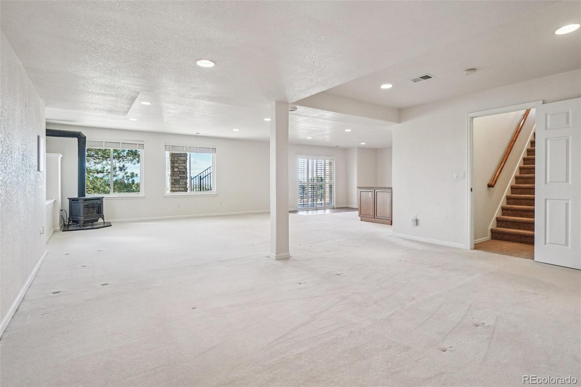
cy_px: 194
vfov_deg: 67.4
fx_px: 290
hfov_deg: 90.0
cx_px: 290
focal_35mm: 18
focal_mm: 12
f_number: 8
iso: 400
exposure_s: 1/25
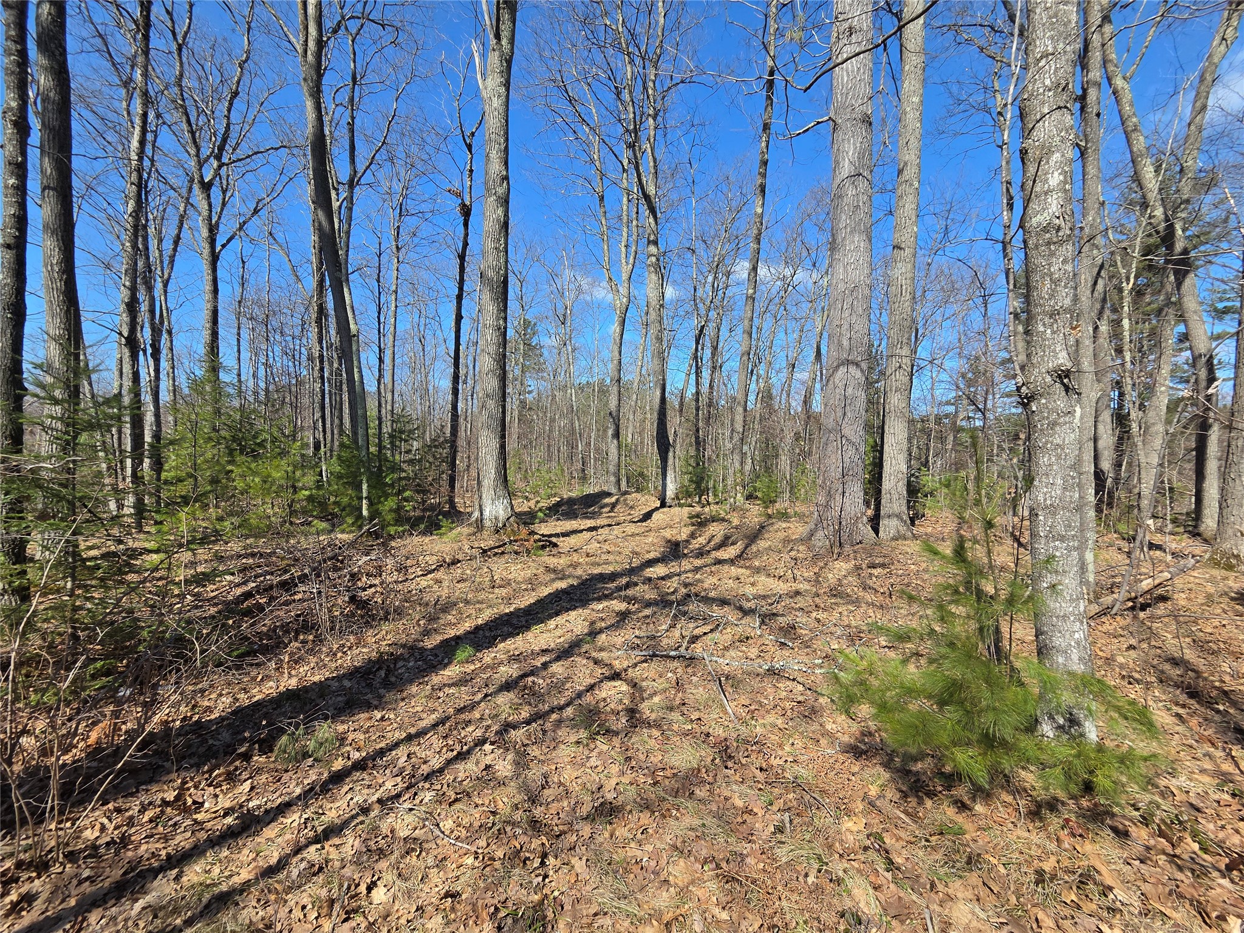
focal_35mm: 13
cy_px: 466
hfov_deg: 106.2
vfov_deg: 89.9
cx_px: 622
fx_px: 467
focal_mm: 2.2
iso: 100
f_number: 2.2
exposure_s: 1/1799
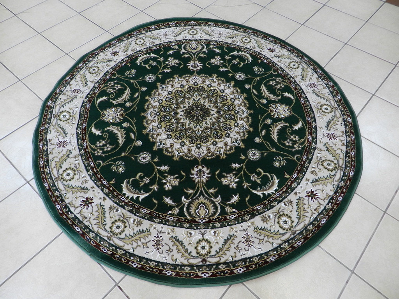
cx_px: 200
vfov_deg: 58.9
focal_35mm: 23
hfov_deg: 73.9
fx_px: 265
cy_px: 150
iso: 160
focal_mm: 4
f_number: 3.4
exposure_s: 1/30
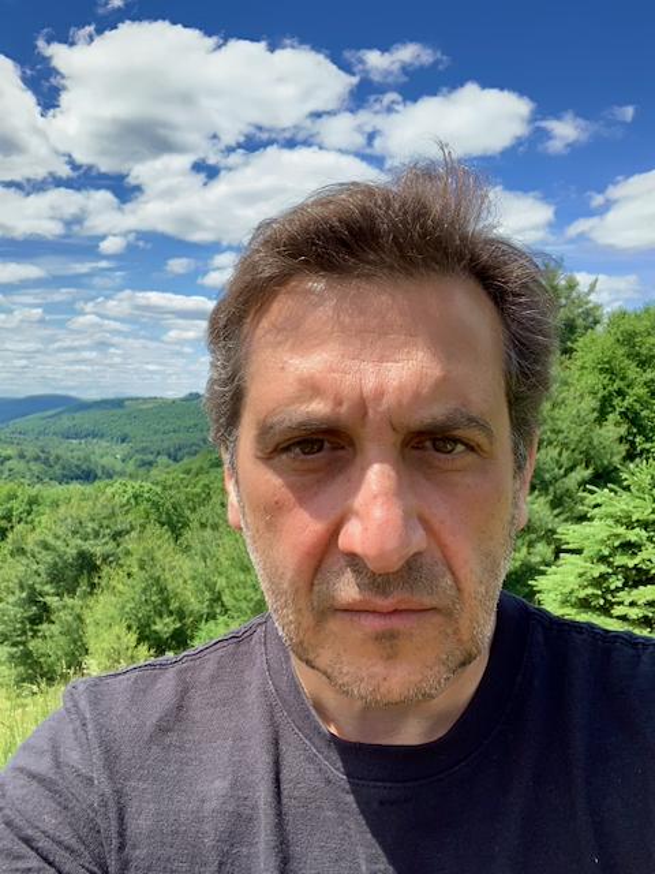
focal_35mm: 32
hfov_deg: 44.2
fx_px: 807
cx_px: 328
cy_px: 437
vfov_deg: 56.8
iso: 16
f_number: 2.2
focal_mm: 2.87
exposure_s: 1/475
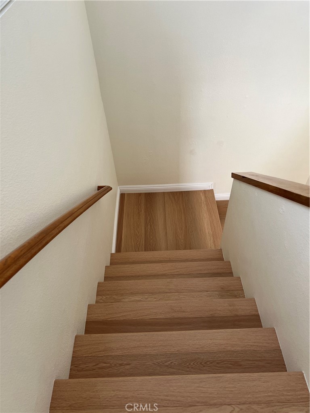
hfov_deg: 53.1
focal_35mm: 26
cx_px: 155
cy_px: 206
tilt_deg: -47.7
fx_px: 310
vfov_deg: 67.3
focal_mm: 5.7
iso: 80
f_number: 1.5
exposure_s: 1/121
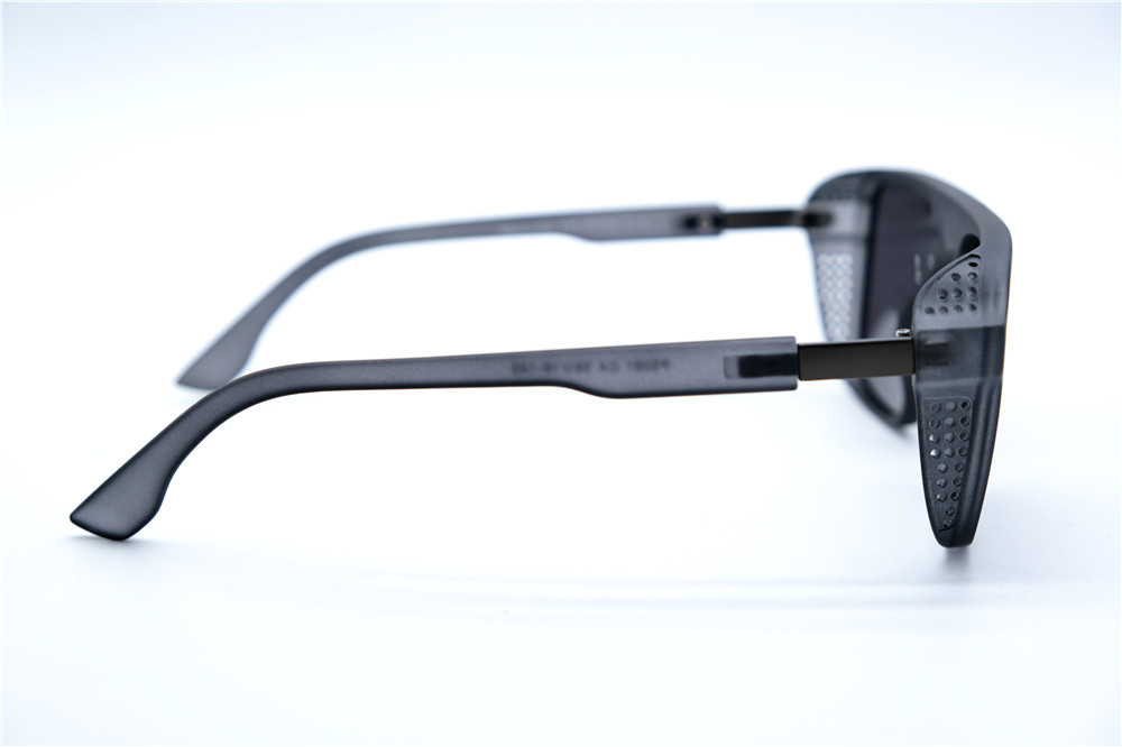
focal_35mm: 61
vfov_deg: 22.2
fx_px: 1900
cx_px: 561
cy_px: 374
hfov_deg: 32.9
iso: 160
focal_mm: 40.7
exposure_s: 1/150
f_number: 5.6
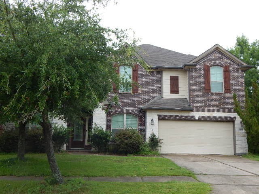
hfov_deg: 54.0
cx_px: 130
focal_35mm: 34
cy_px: 97
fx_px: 254
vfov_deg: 41.8
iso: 125
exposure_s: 1/160
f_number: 3.3
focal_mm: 6.1
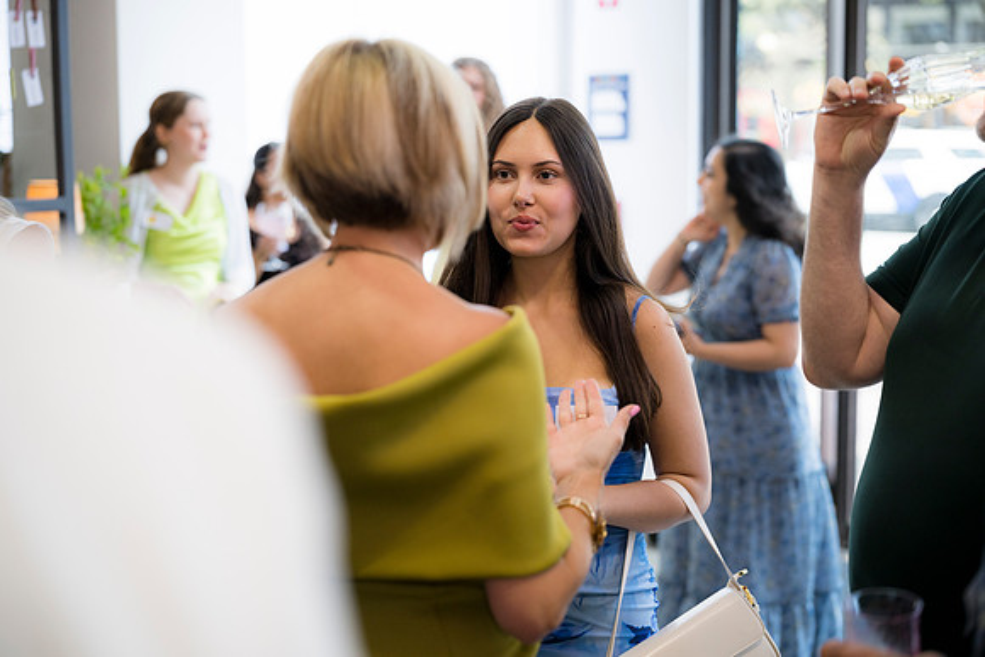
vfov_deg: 24.6
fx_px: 1505
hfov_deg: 36.2
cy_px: 328
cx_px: 492
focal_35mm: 55
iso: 360
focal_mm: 55
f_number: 2.2
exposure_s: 1/160
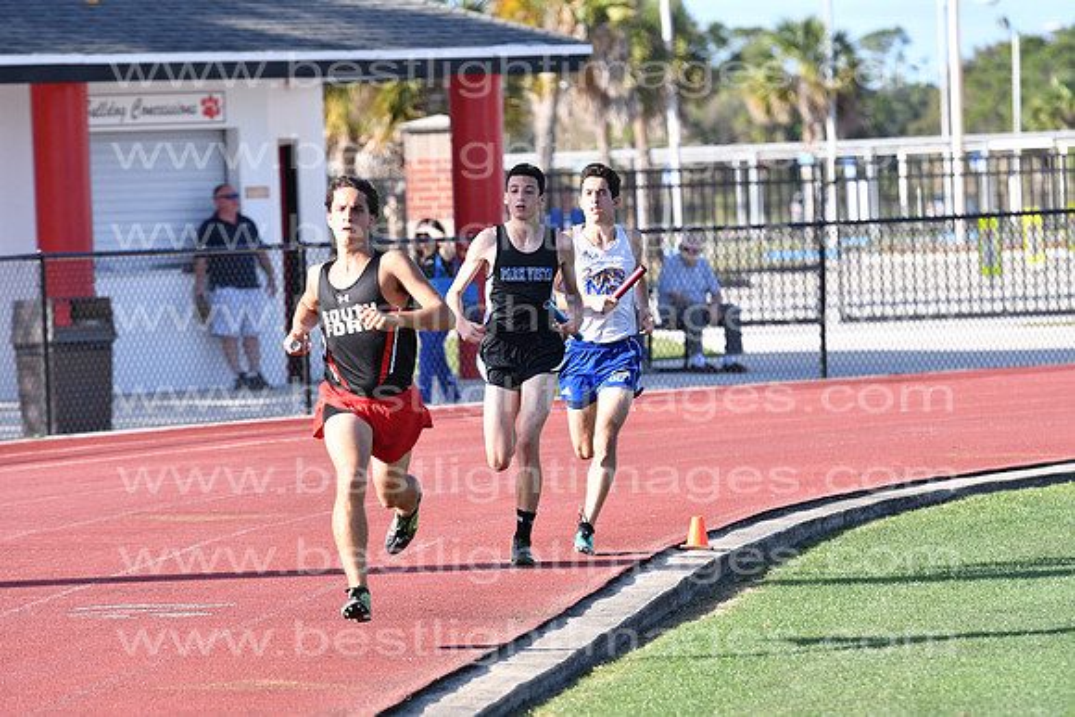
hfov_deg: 7.6
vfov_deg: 5.1
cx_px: 538
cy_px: 358
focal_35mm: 270
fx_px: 8064
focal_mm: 180
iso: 800
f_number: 5.6
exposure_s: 1/3200
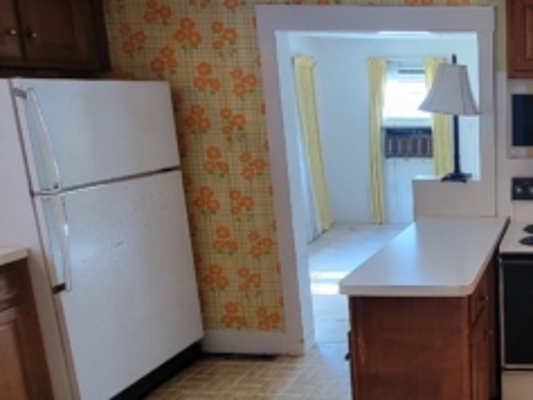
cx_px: 558
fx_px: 493
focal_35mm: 32
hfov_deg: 45.7
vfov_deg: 44.2
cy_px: 200
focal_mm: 2.2
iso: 320
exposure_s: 1/60
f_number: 2.2
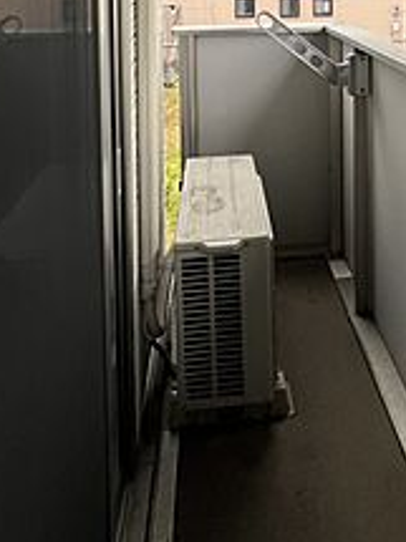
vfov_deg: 49.1
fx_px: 454
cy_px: -13
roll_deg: +0.9
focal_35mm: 29
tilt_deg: -3.0
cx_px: 257
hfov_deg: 47.7
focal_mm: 1.57
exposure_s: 1/99
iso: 40
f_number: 1.8
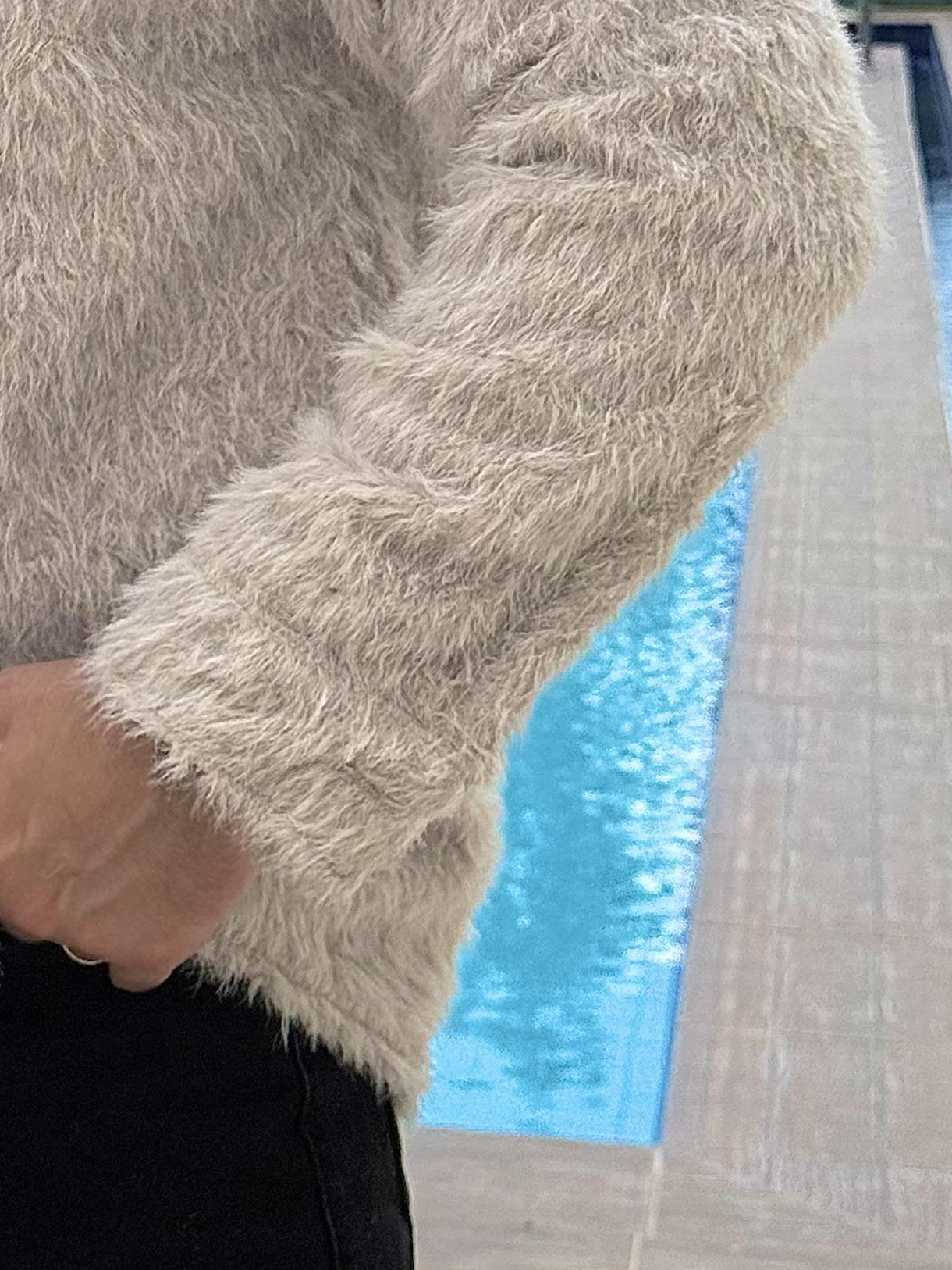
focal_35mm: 119
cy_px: 90
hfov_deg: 12.2
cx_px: -137
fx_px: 4362
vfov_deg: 16.3
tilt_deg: -4.6
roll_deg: -0.5
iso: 80
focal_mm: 6.76
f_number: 1.78
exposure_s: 1/6024
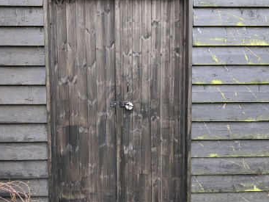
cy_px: 104
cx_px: 122
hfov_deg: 55.3
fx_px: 256
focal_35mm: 33
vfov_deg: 42.9
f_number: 1.8
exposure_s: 1/25
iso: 67
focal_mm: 4.4
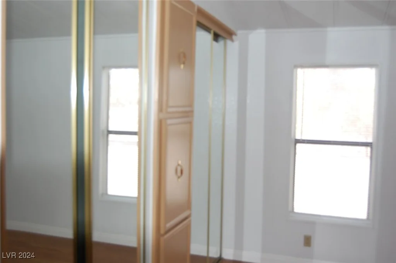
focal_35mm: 36
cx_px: 198
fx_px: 395
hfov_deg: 53.2
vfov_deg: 36.8
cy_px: 132
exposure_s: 1/60
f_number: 4
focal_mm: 24
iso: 400
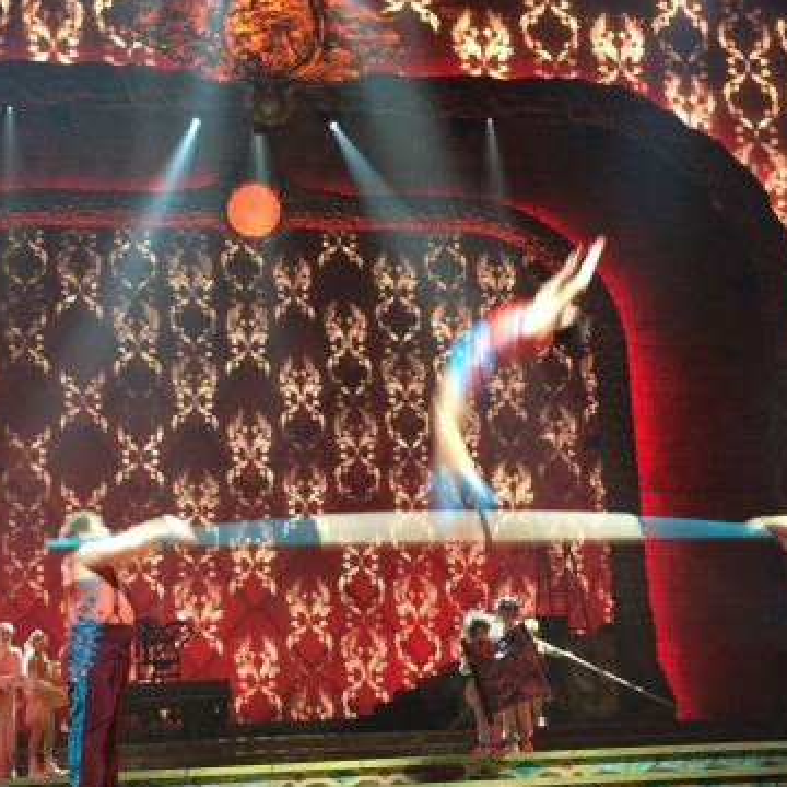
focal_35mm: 57
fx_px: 1466
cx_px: 394
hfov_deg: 30.0
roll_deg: +2.9
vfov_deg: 30.0
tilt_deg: +11.1
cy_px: 442
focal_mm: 4.15
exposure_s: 1/30
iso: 160
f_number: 2.2
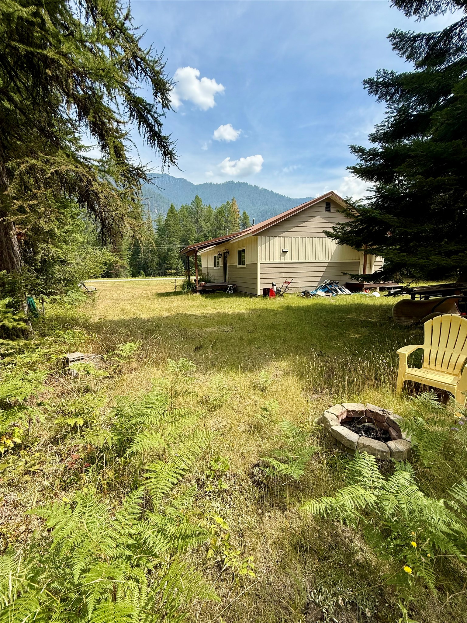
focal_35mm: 14
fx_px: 252
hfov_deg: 85.7
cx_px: 234
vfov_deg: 102.1
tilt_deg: -7.9
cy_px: 312
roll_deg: +0.6
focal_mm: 2.22
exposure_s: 1/1105
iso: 64
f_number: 2.2
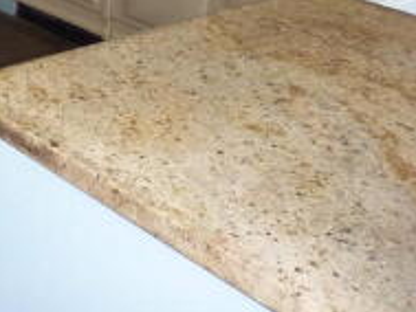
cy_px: -155
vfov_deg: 17.3
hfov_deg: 21.9
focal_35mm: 77
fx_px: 926
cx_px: -173
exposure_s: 1/30
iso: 200
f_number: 3.3
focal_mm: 4.1
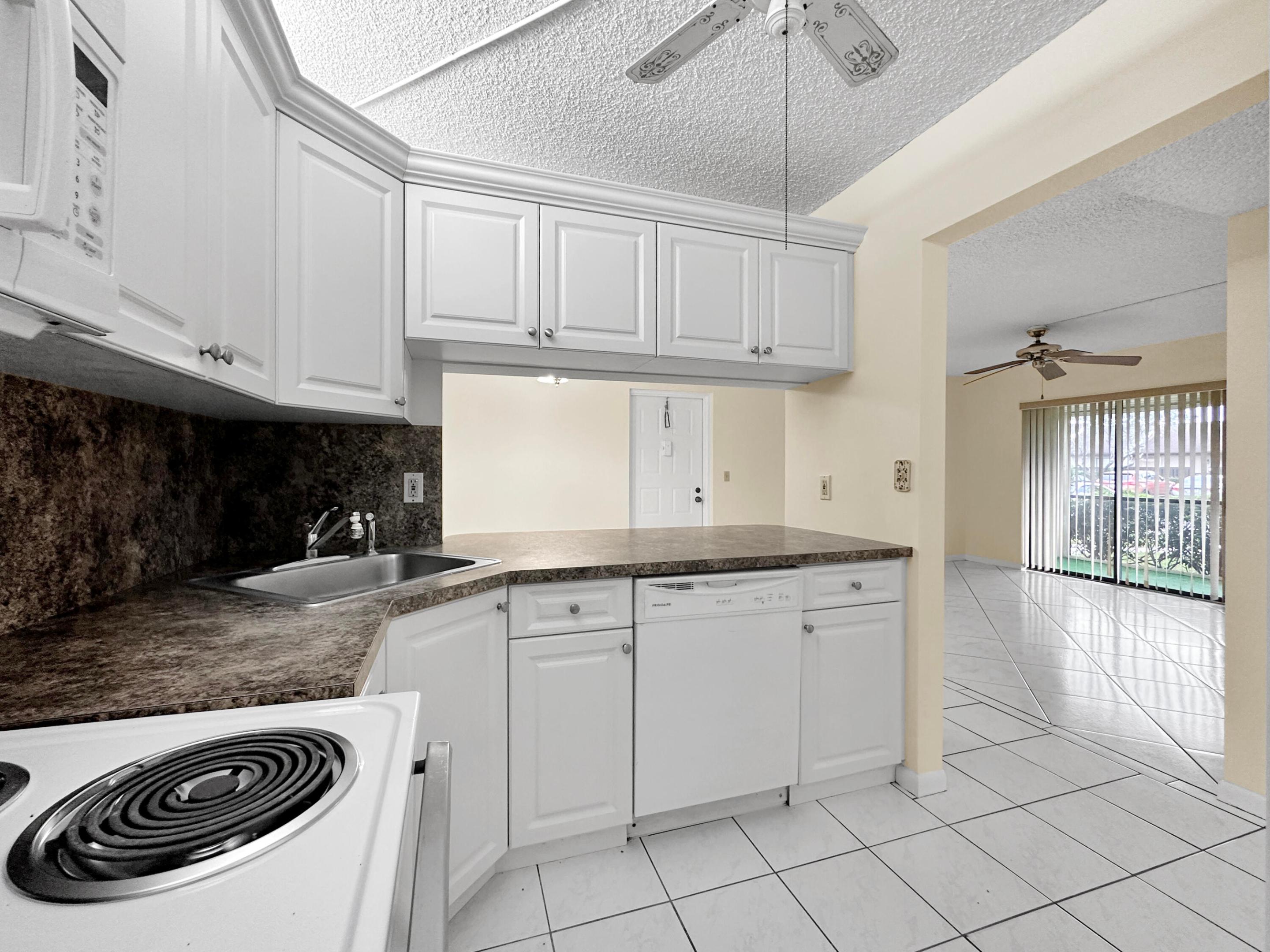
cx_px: 635
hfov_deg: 102.1
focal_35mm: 14
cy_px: 476
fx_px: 514
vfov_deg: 85.7
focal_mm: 2.22
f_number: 2.2
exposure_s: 1/60
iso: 250
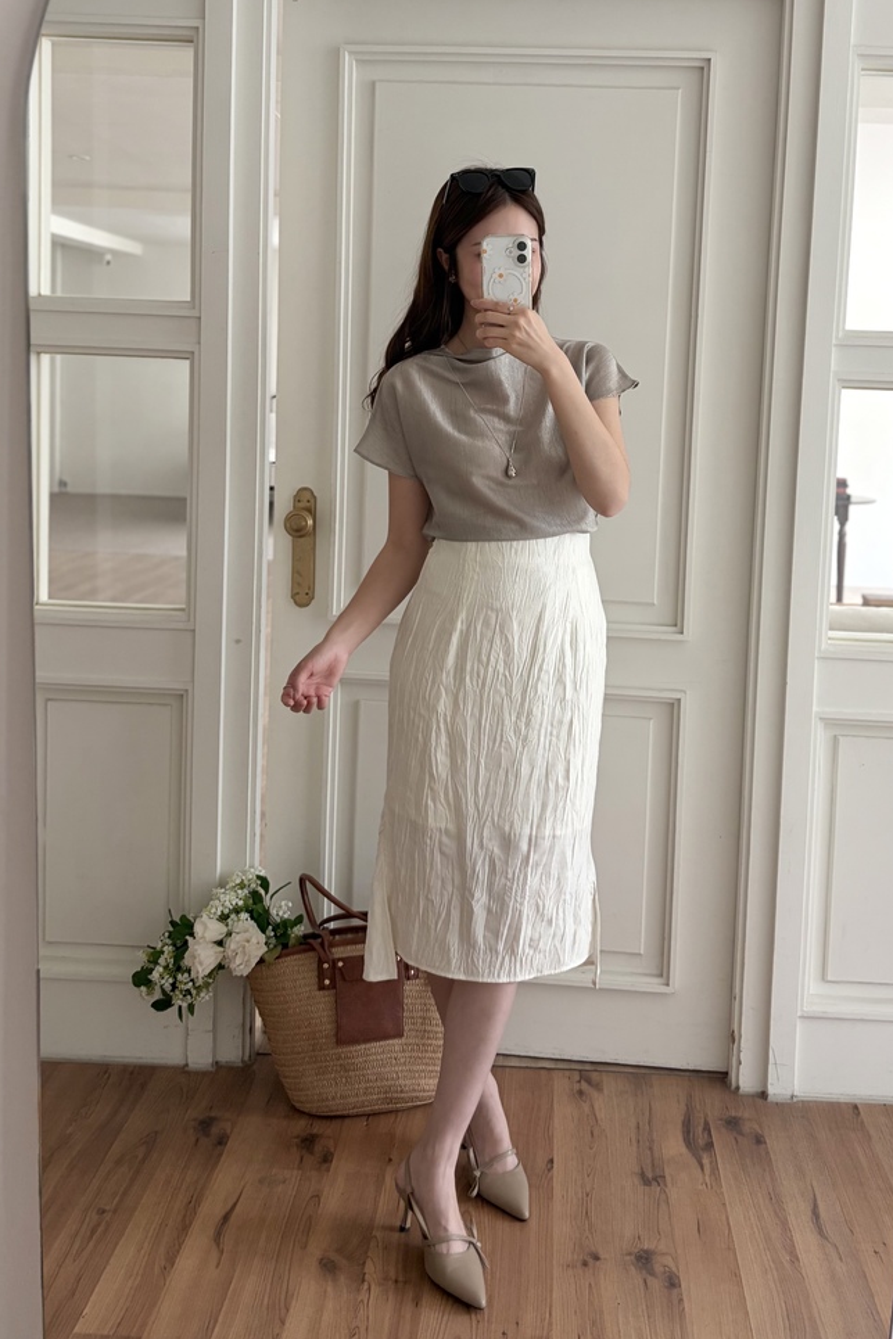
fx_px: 1042
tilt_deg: -13.9
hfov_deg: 46.3
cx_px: 513
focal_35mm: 28
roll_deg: -3.1
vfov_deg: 65.5
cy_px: 681
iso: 125
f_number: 1.6
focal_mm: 5.96
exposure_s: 1/63
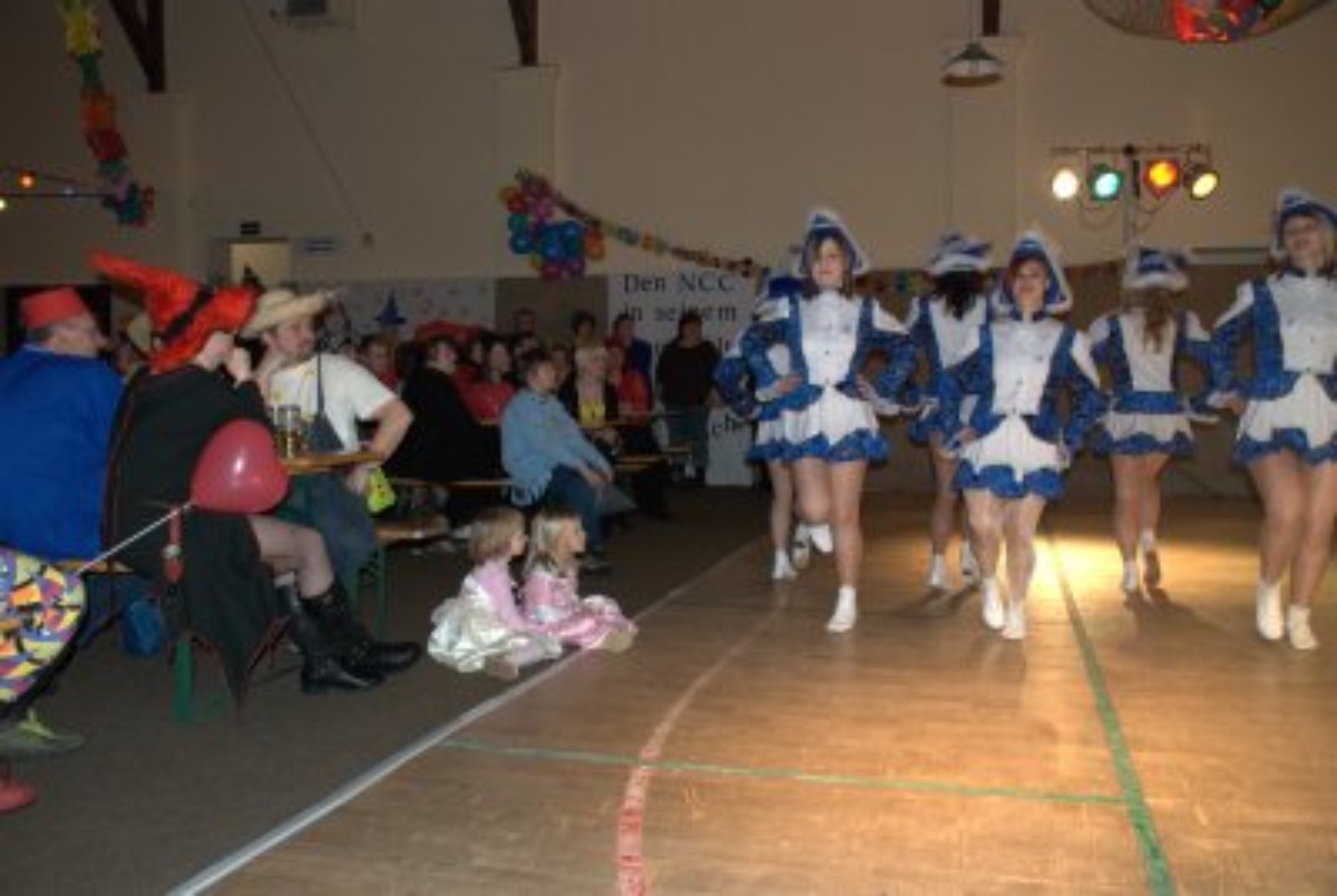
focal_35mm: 33
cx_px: 668
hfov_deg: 57.2
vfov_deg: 40.1
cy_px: 448
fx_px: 1227
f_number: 4
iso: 400
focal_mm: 22
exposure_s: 1/60
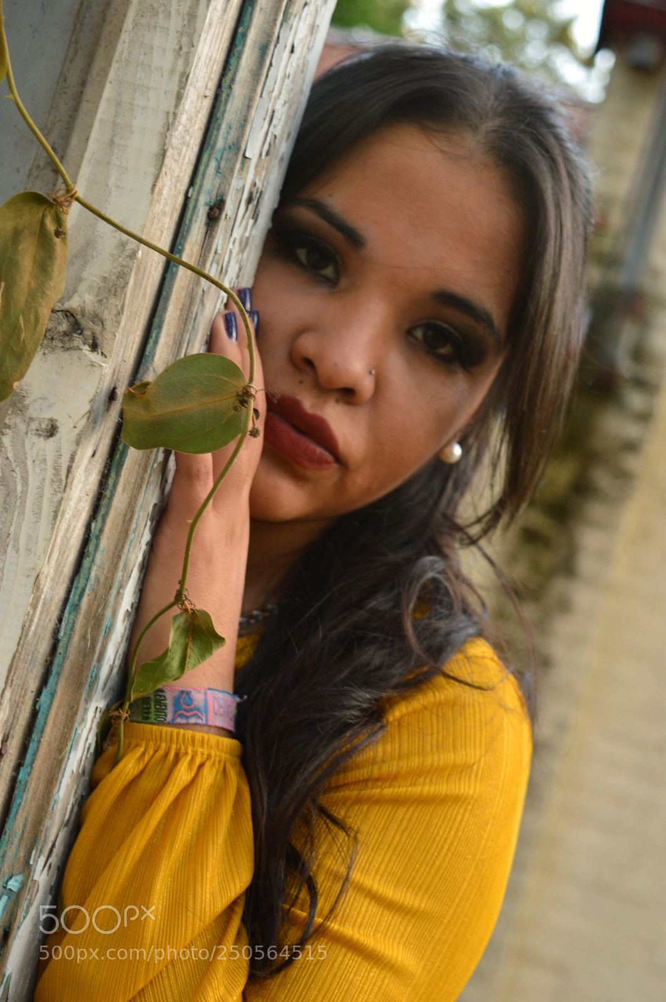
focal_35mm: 68
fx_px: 1876
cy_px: 501
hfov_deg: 20.1
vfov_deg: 29.9
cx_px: 333
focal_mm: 45
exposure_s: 1/13
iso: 200
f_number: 5
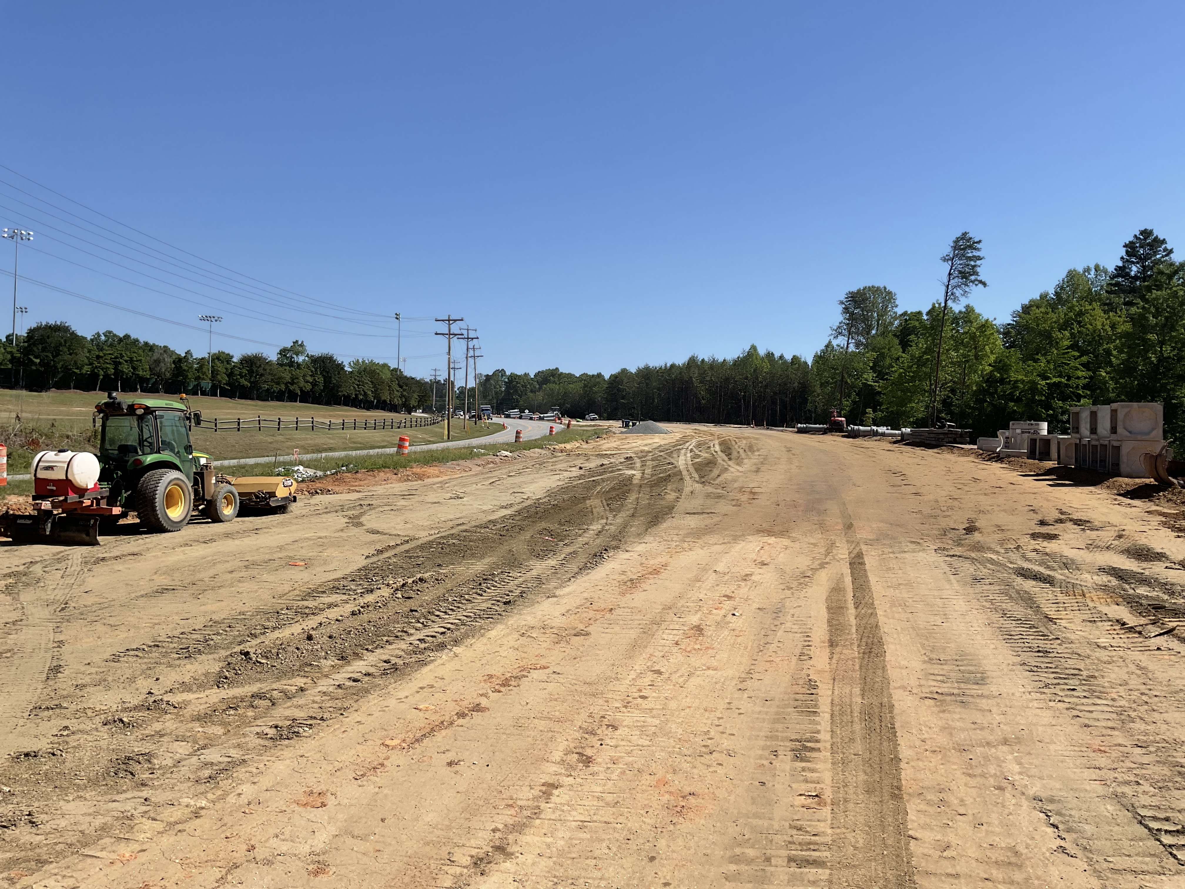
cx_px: 592
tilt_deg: -0.4
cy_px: 444
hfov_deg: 61.7
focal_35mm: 29
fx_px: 993
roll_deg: -1.8
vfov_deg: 48.2
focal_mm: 3
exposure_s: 1/2801
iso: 16
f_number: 1.8
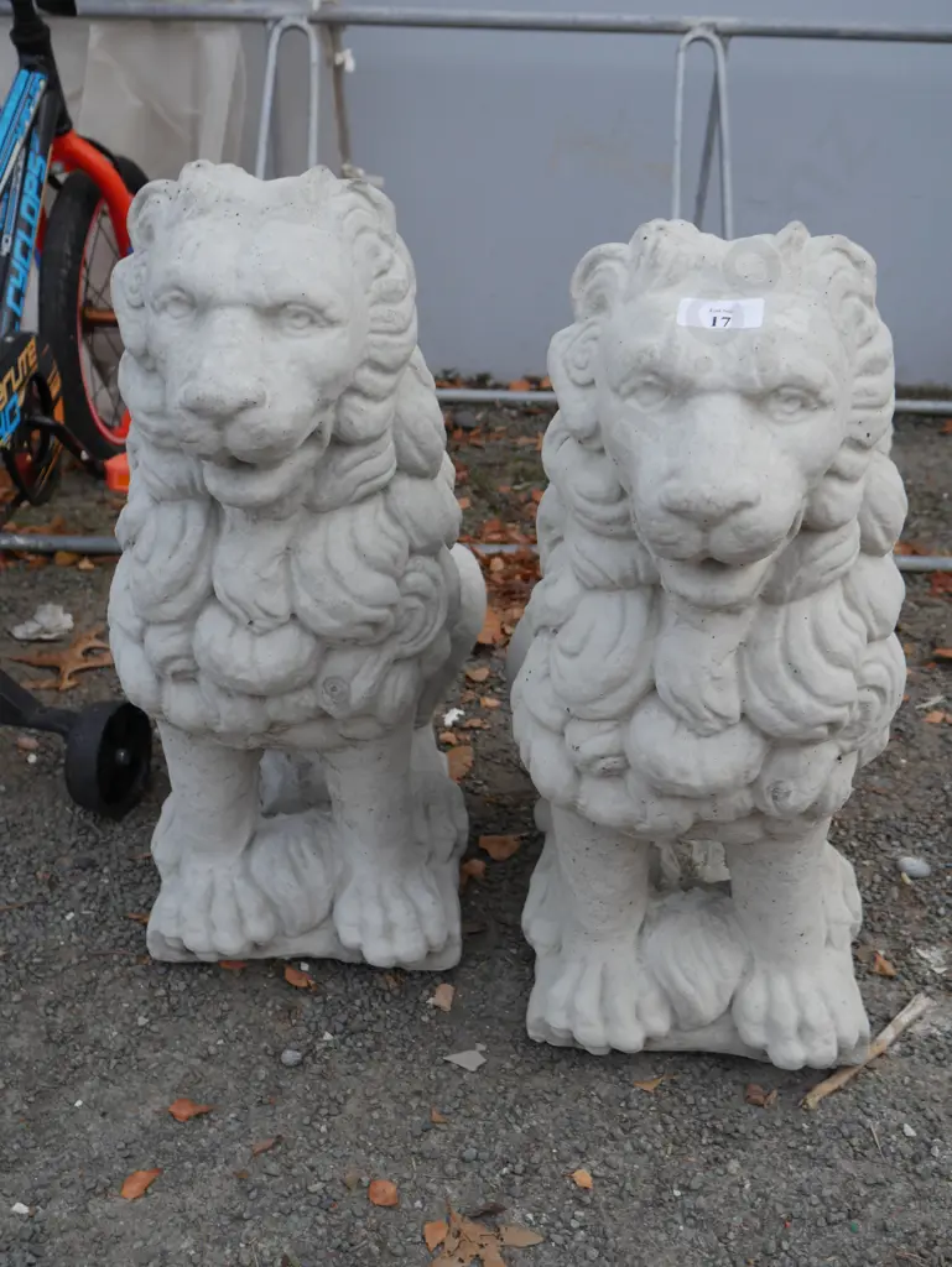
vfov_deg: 49.0
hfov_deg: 37.8
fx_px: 1392
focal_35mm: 38
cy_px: 634
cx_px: 476
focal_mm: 19
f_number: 5
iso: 200
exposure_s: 1/125
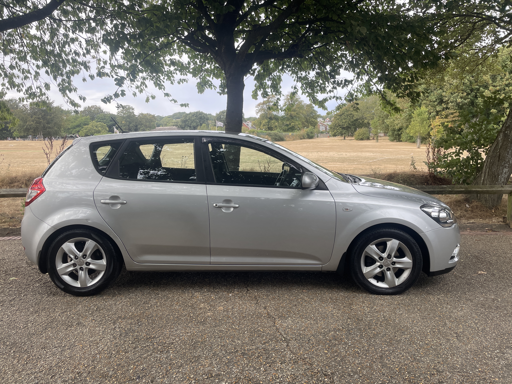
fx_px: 385
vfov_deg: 53.1
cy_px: 192
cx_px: 256
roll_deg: +0.5
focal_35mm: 26
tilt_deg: -5.1
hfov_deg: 67.3
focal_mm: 4.2
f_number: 1.6
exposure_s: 1/633
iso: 32
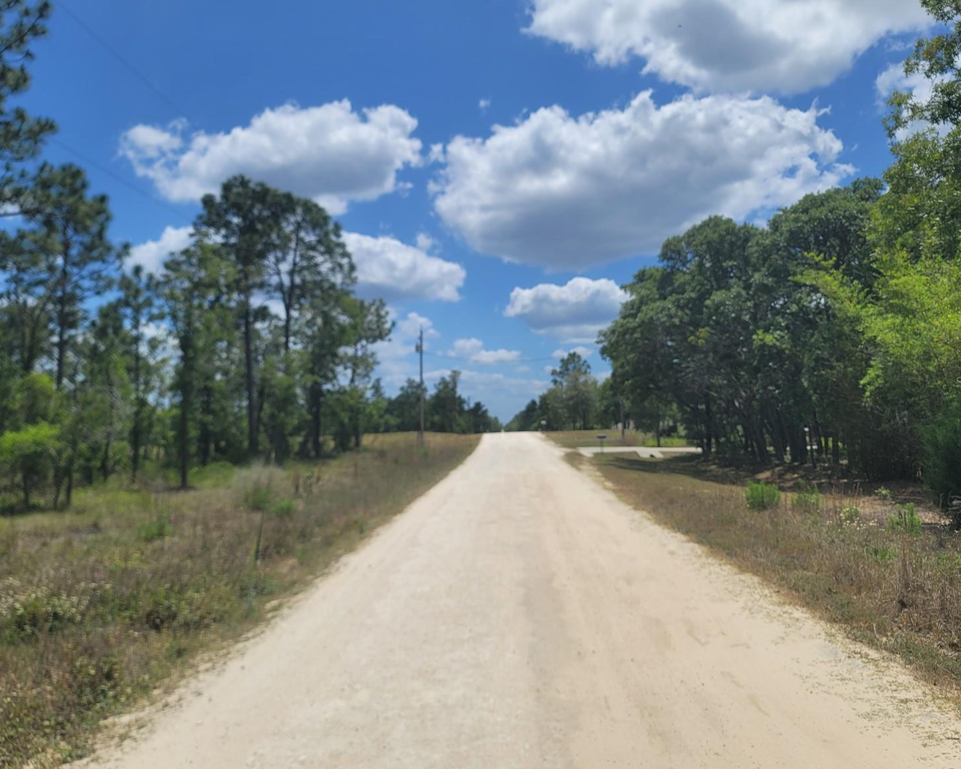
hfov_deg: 64.1
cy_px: 382
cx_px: 487
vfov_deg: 53.2
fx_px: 768
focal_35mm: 27
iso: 20
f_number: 1.8
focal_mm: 7
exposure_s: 1/2111
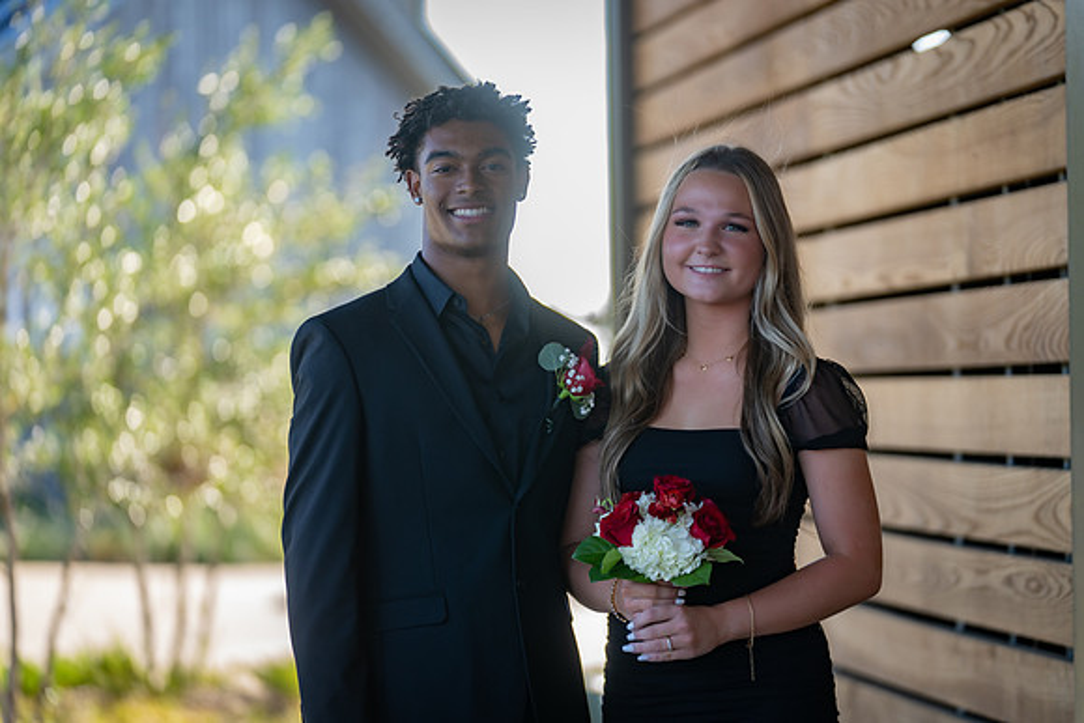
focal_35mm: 148
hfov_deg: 13.8
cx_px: 542
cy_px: 362
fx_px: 4471
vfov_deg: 9.2
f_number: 2.8
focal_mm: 146
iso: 160
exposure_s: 1/320
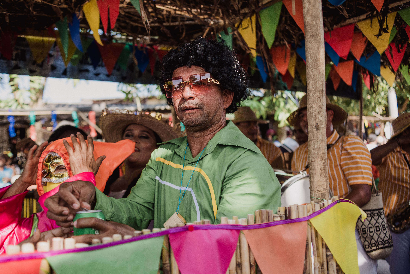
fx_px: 399
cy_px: 137
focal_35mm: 35
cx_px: 205
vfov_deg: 37.9
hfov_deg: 54.4
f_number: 3.2
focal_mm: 35
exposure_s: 1/320
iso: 160
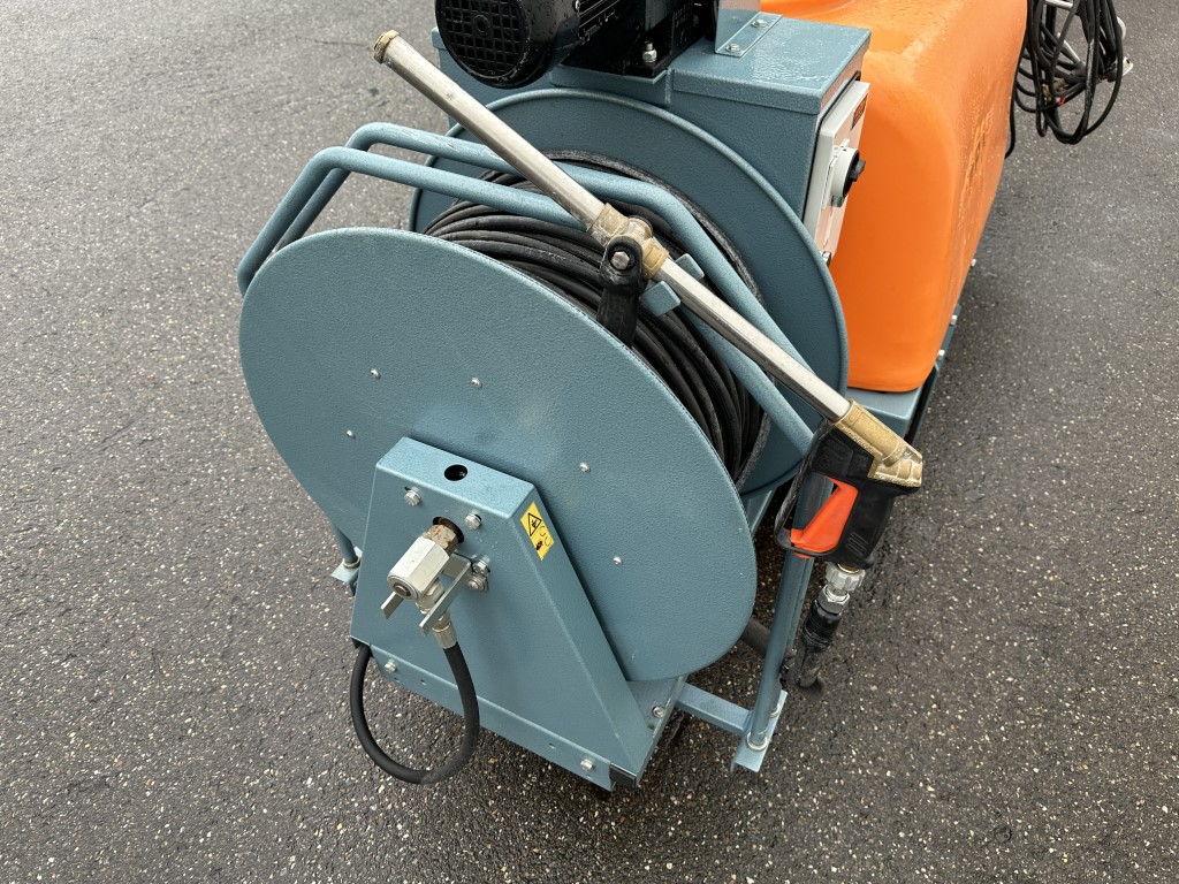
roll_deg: +1.8
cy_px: 442
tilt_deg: -43.9
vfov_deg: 56.8
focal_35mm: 24
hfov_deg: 71.6
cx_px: 590
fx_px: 817
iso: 64
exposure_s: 1/127
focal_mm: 6.86
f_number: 1.78
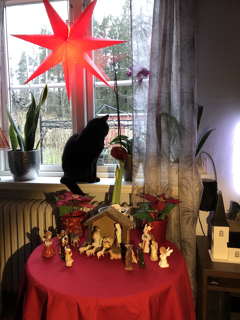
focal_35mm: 28
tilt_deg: -6.0
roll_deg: +1.7
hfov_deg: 49.8
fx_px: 259
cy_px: 160
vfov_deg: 63.4
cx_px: 120
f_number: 1.8
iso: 80
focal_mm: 3.99
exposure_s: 1/17
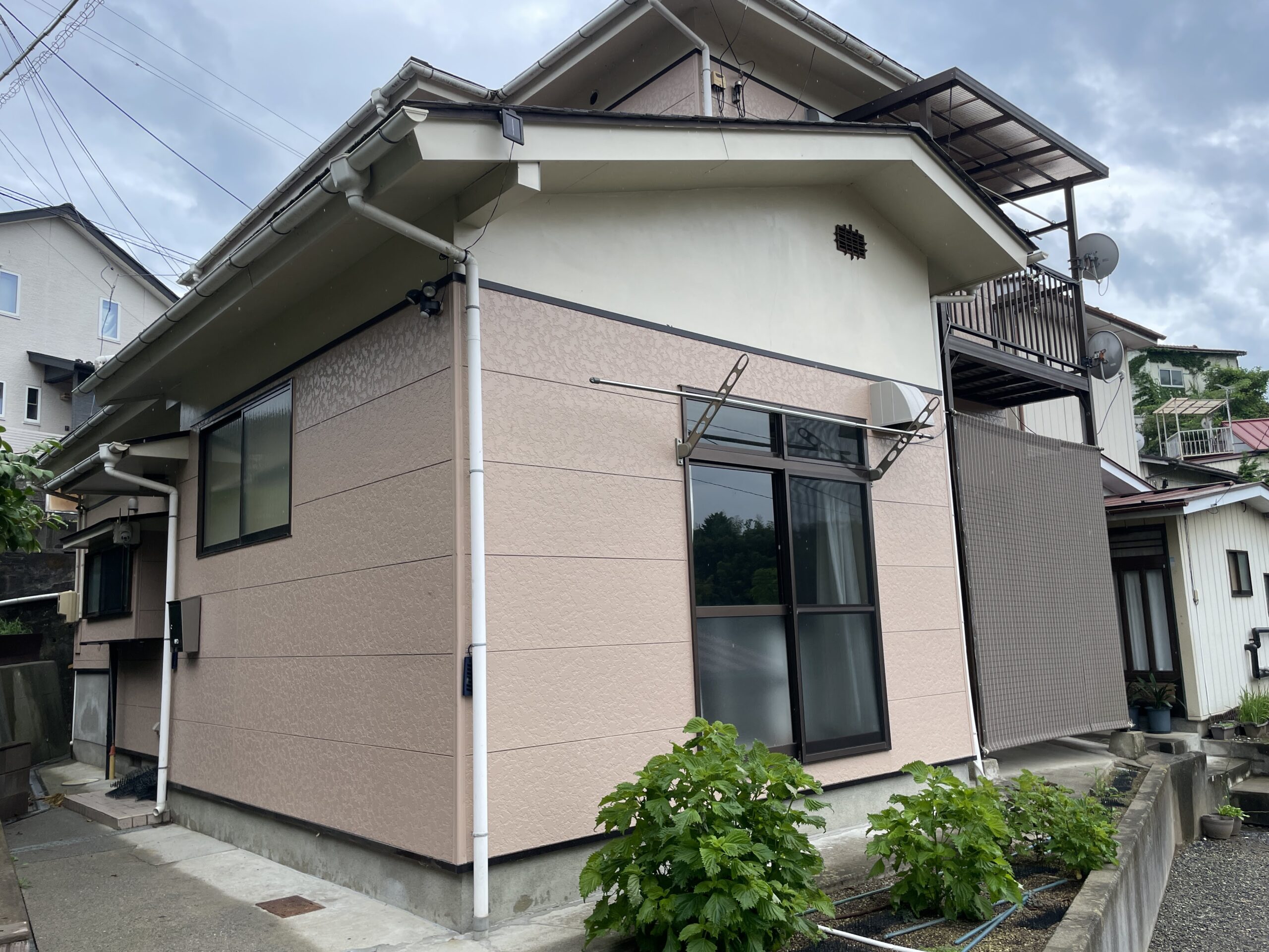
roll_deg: +2.4
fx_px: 953
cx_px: 634
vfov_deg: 53.1
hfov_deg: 67.3
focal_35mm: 26
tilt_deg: +8.4
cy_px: 476
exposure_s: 1/1261
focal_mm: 4.2
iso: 32
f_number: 1.6
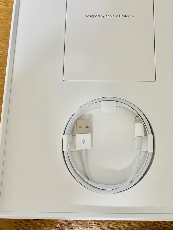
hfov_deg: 39.3
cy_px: 84
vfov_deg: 50.7
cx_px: 111
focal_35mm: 36
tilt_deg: -76.7
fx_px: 240
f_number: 1.8
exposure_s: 1/60
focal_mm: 4.25
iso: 200
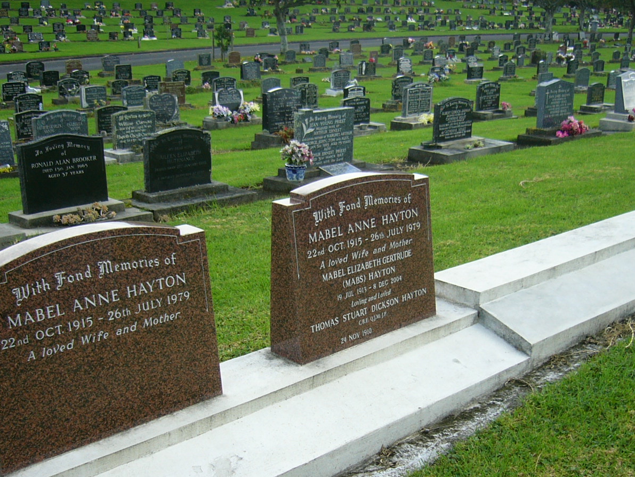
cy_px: 299
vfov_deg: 30.8
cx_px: 315
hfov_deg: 40.4
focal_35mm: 47
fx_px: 862
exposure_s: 1/320
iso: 50
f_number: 2.8
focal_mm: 5.8
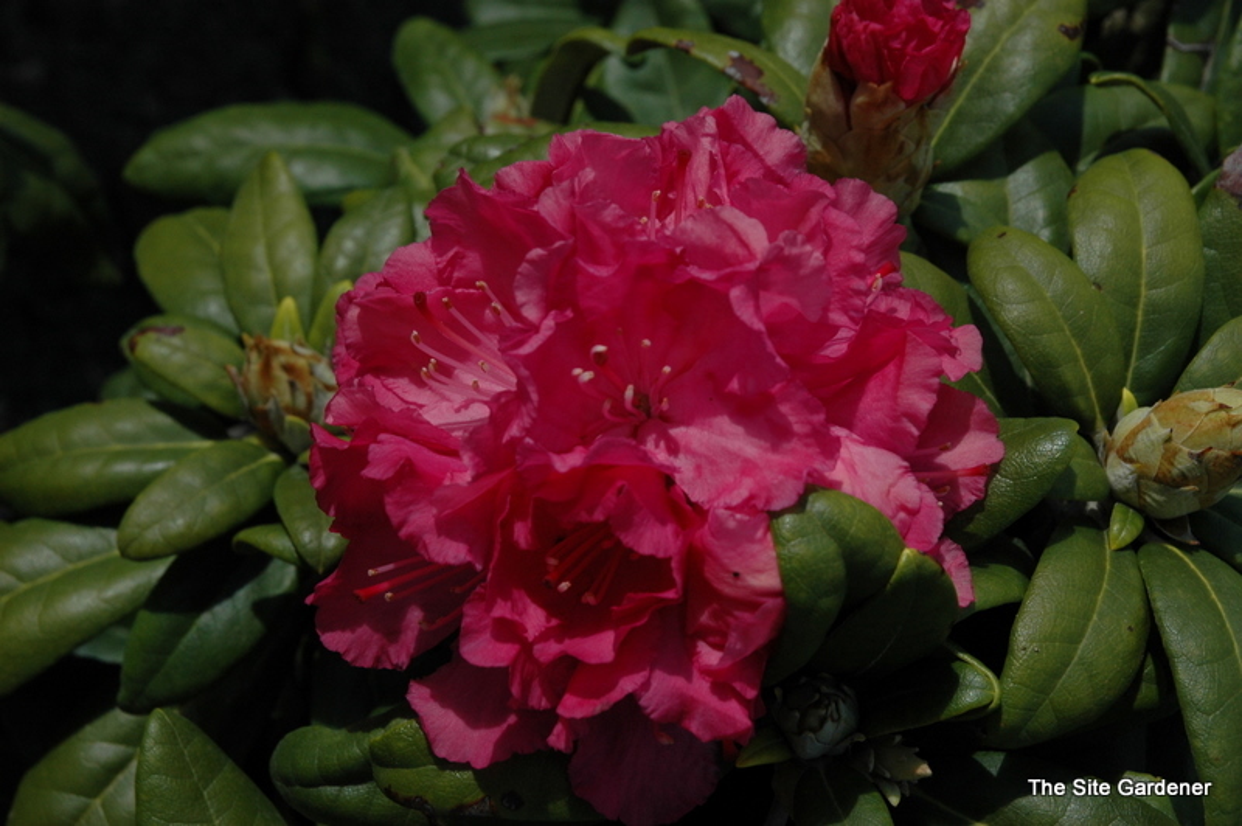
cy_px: 413
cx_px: 621
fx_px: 2585
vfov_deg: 18.2
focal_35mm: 75
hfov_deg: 27.0
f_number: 11
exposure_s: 1/500
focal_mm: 50
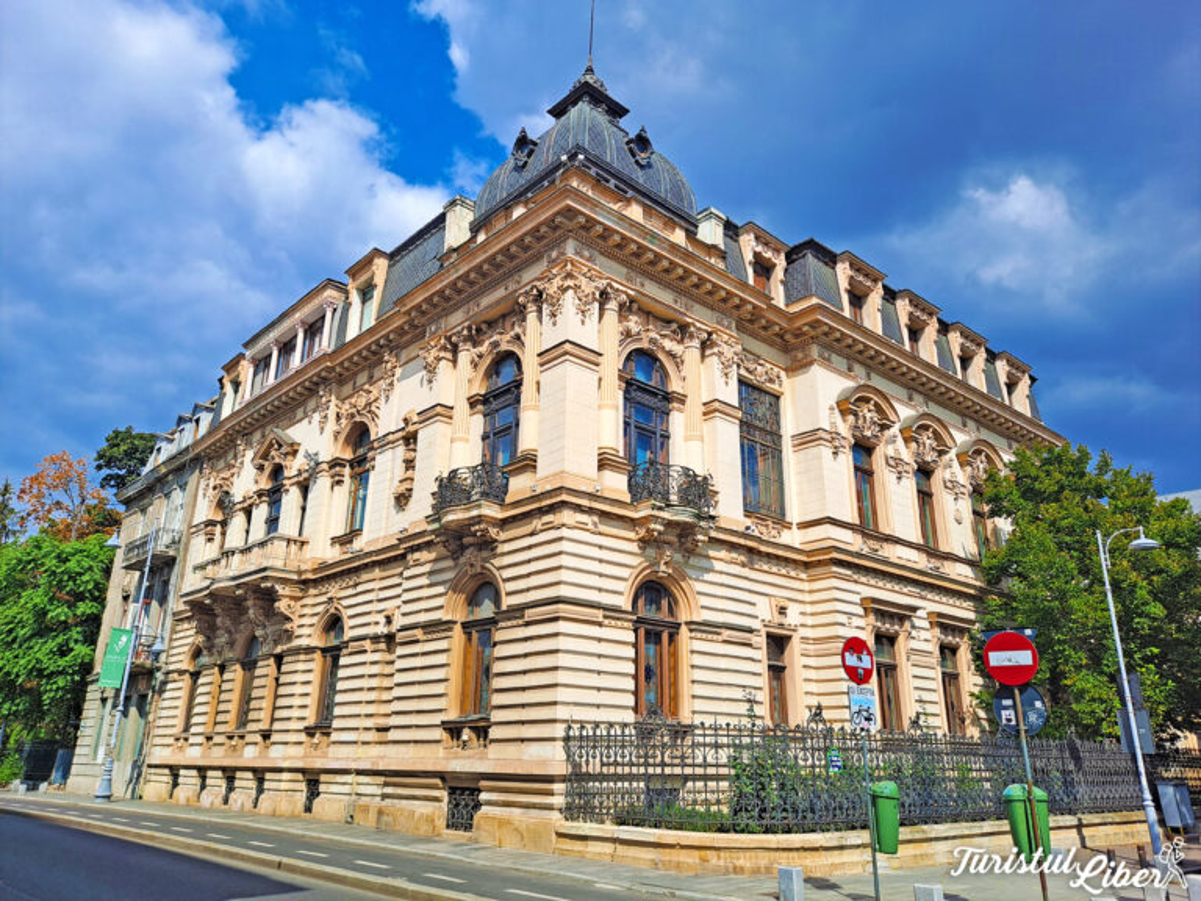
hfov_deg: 69.4
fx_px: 867
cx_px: 600
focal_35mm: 25
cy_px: 450
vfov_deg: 54.9
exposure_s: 1/1486
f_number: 2
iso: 32
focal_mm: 4.6
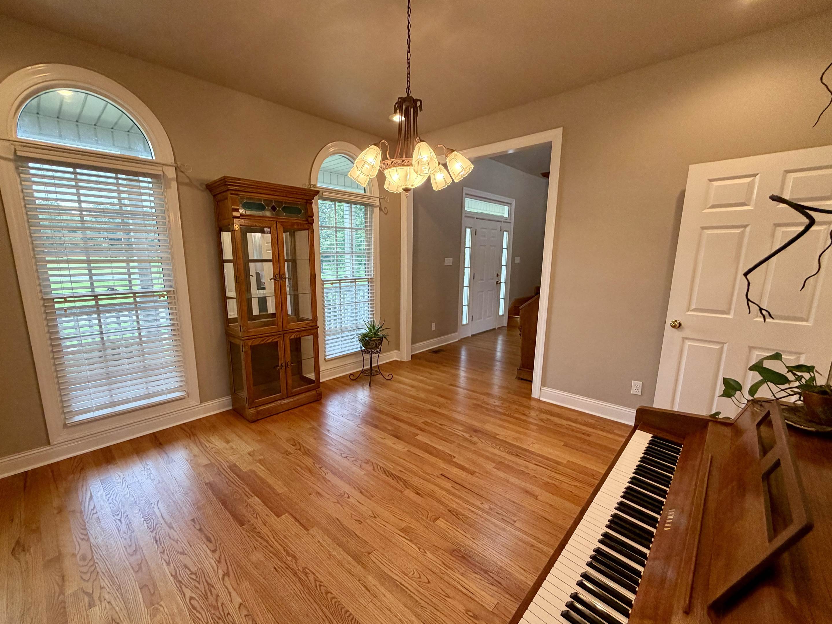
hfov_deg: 98.0
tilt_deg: -10.4
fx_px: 361
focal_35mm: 15
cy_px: 324
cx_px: 389
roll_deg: -0.6
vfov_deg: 81.7
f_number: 2.2
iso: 250
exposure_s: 1/60
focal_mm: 2.22
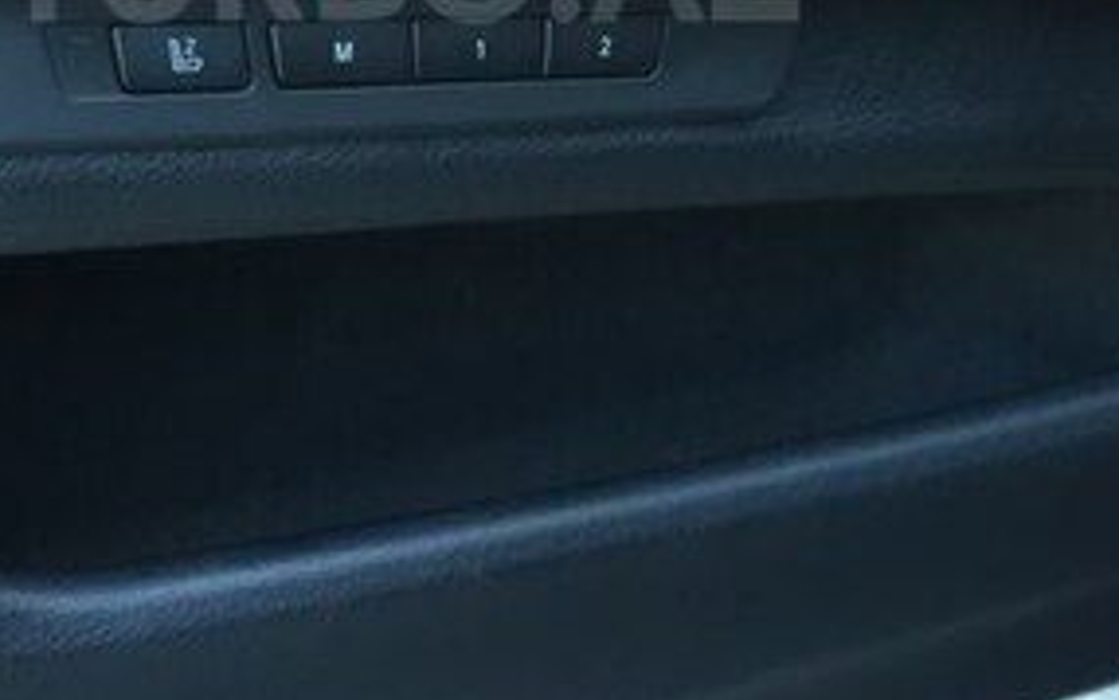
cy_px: -37
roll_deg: -2.8
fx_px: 2166
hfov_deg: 28.8
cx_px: 399
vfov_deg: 17.8
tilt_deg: -22.0
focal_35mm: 71
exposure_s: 1/33
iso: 50
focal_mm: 4.15
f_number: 2.2
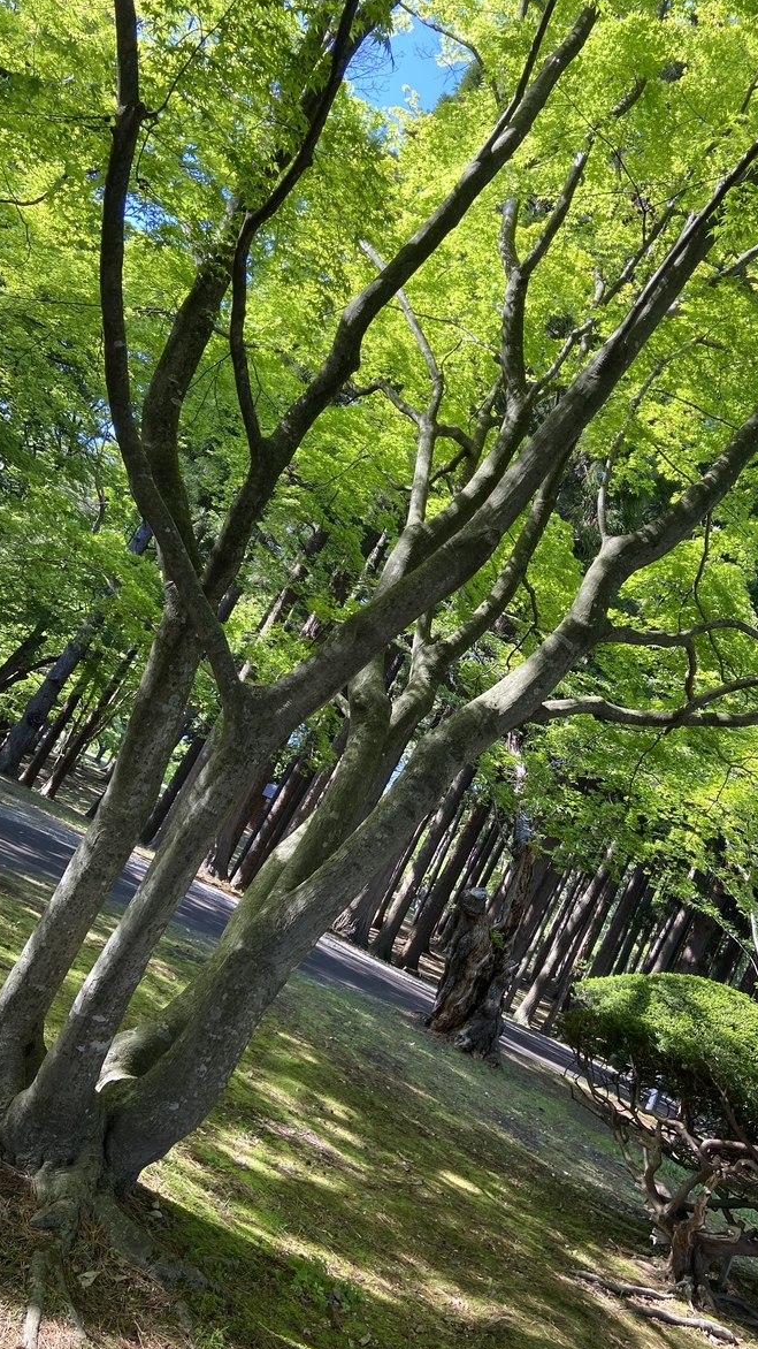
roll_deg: -27.0
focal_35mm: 29
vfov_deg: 66.1
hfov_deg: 40.0
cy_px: 681
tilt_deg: +12.3
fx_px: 1037
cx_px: 457
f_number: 1.8
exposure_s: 1/225
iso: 32
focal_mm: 4.25
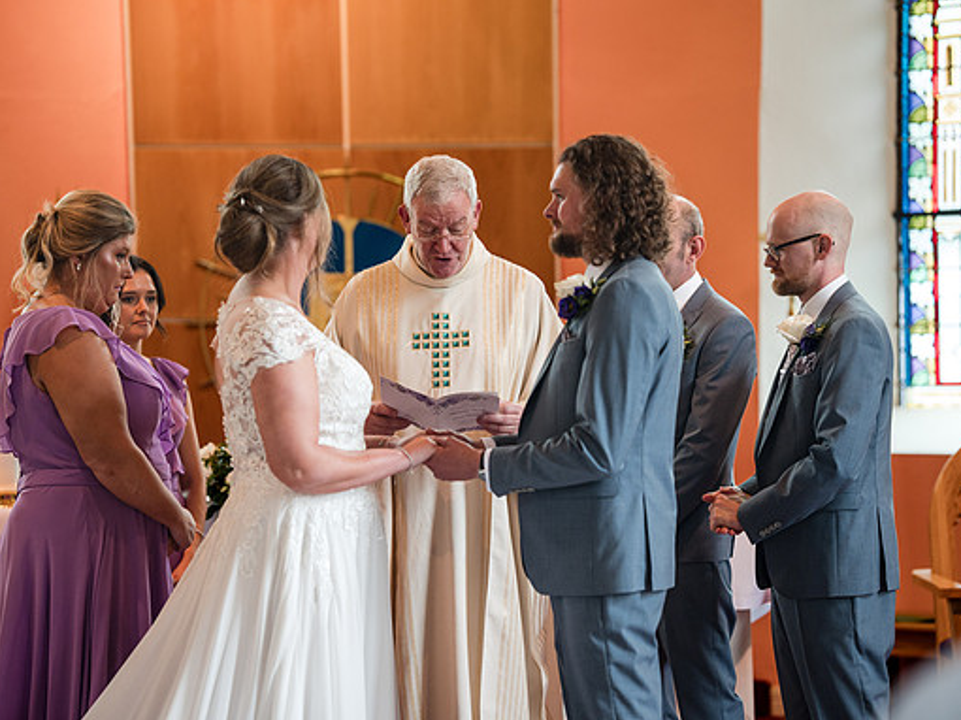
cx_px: 465
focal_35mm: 93
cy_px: 361
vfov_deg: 15.9
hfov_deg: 21.1
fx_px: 2581
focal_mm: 85
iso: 1000
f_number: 2
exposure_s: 1/500
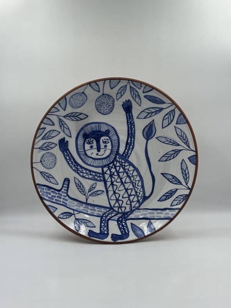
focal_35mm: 48
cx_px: 116
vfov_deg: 39.7
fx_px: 427
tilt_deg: -7.8
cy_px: 154
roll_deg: -0.5
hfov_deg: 30.3
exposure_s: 1/467
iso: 64
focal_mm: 6.86
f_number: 1.78
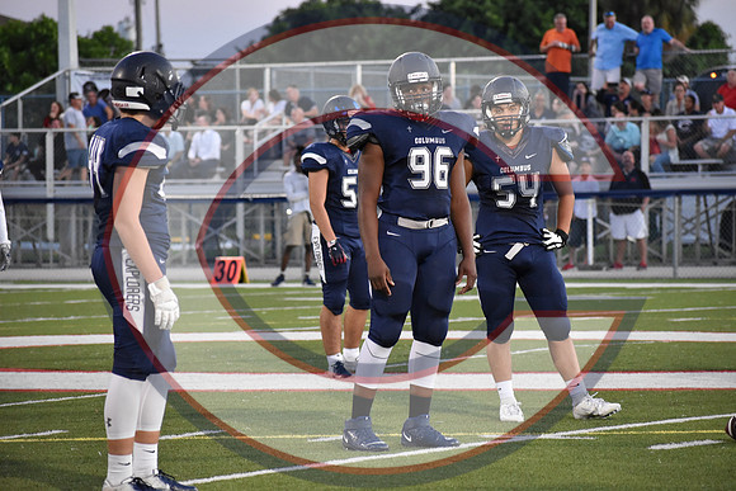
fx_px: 4601
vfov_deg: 6.1
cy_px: 246
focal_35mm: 225
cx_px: 368
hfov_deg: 9.1
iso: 3200
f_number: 5
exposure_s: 1/200
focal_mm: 150
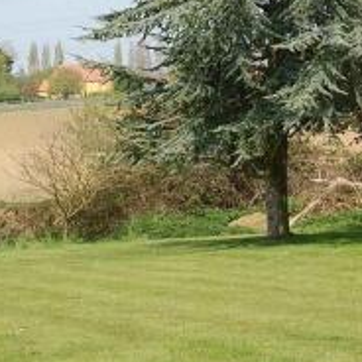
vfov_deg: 11.9
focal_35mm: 145
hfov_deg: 12.0
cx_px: 211
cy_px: -36
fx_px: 1716
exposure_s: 1/320
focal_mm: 48
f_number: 9
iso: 200
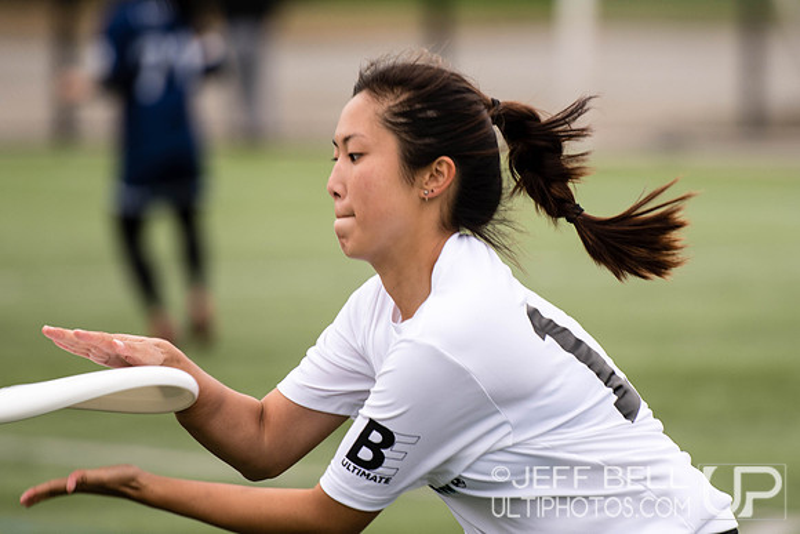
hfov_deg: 5.7
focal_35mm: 360
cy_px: 214
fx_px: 7997
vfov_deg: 3.8
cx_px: 480
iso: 100
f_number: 2.8
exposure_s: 1/1250
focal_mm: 200
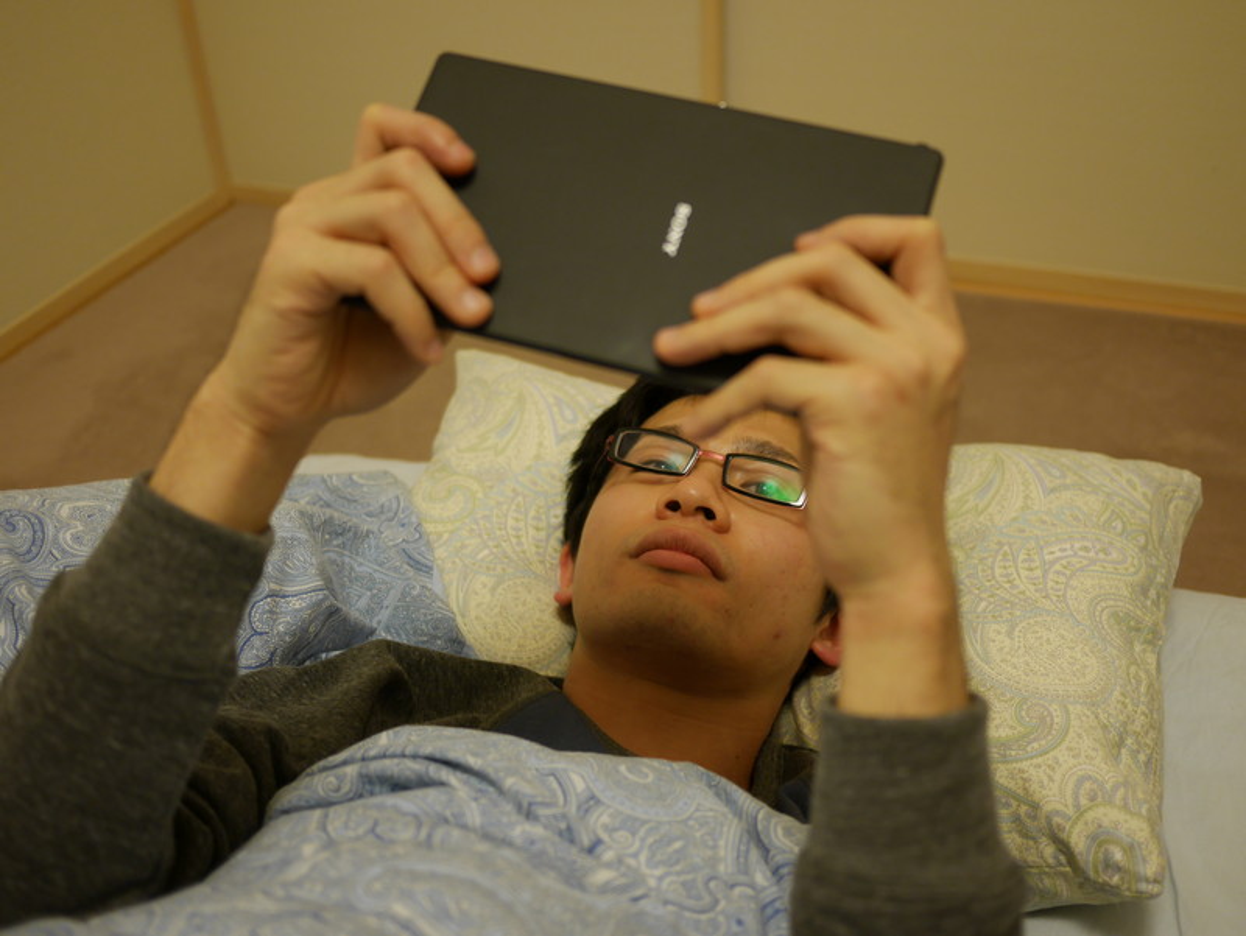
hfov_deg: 46.8
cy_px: 468
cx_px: 623
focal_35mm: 40
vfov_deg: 36.0
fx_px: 1441
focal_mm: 20
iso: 400
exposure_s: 1/60
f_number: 1.7
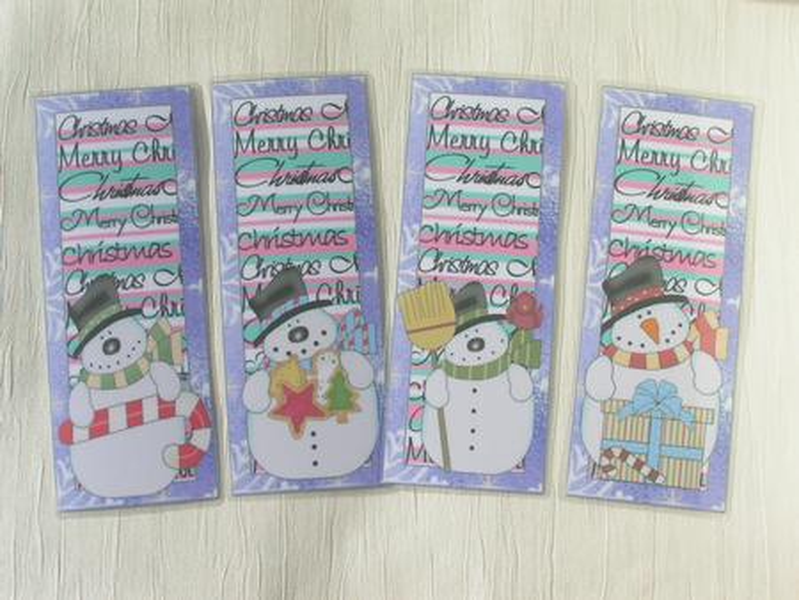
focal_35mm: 63
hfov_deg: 30.7
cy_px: 300
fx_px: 1455
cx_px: 400
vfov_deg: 23.3
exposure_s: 1/800
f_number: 6.3
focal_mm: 9.7
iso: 50
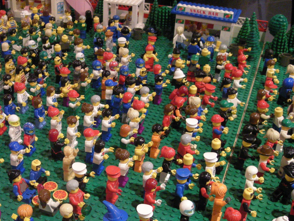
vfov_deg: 26.9
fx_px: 459
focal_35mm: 54
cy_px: 144
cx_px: 71
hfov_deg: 34.7
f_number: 2.8
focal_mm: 5.7
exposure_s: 1/8.3
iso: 305
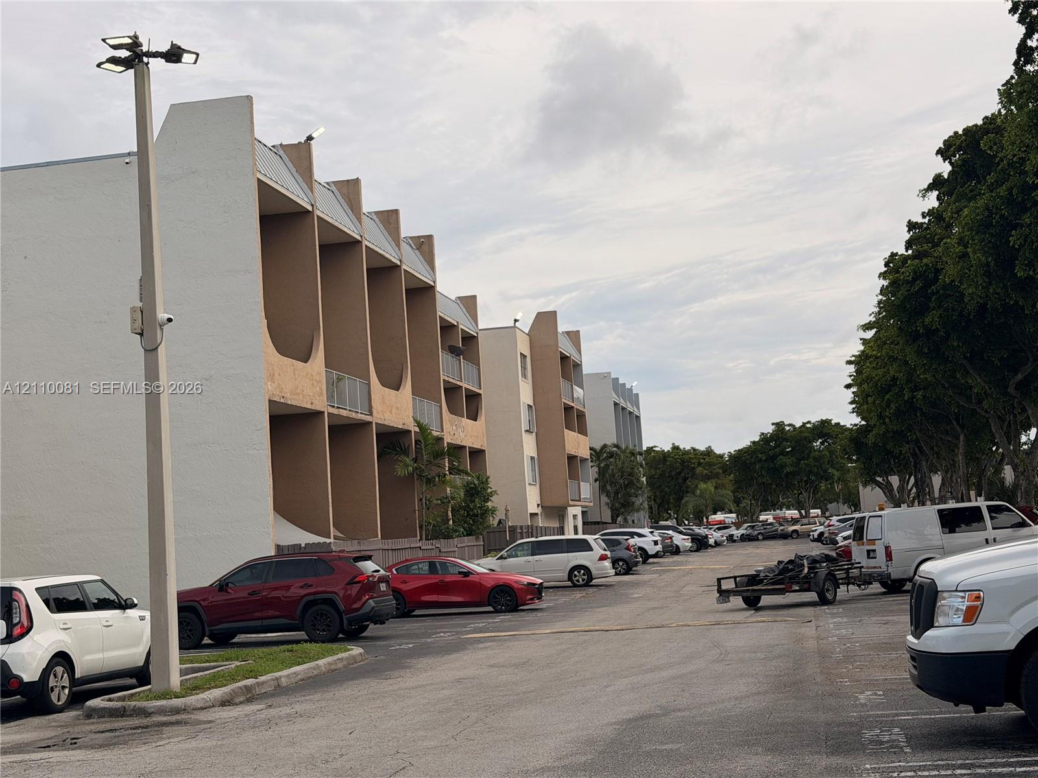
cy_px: 389
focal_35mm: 48
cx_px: 519
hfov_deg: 39.7
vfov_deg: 30.3
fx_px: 1439
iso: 64
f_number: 1.78
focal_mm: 6.76
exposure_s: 1/4878
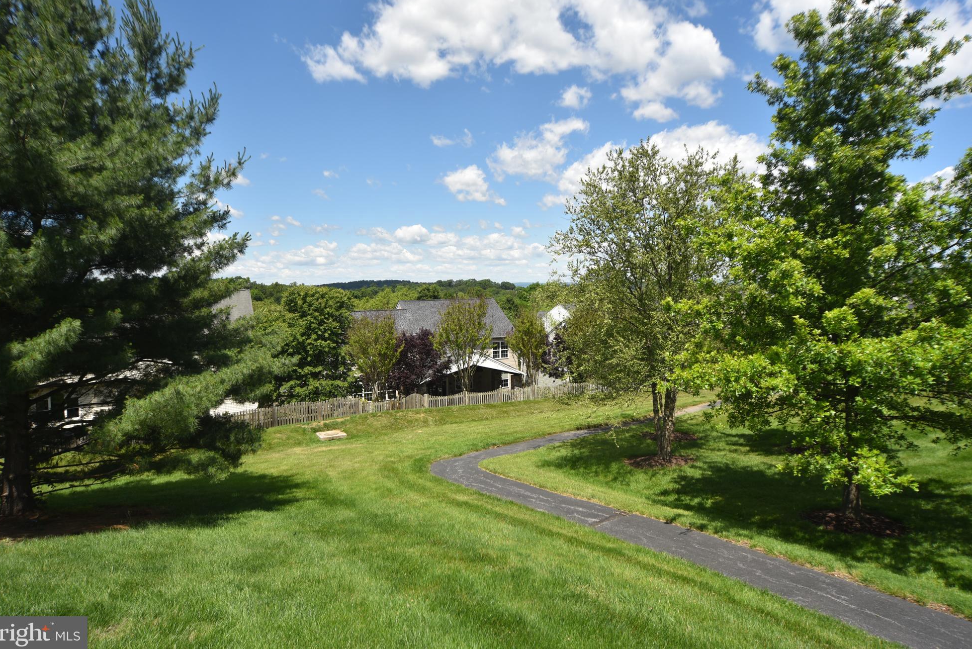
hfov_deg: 78.6
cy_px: 313
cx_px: 486
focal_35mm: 22
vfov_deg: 57.3
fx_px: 594
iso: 200
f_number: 10
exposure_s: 1/400
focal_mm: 21
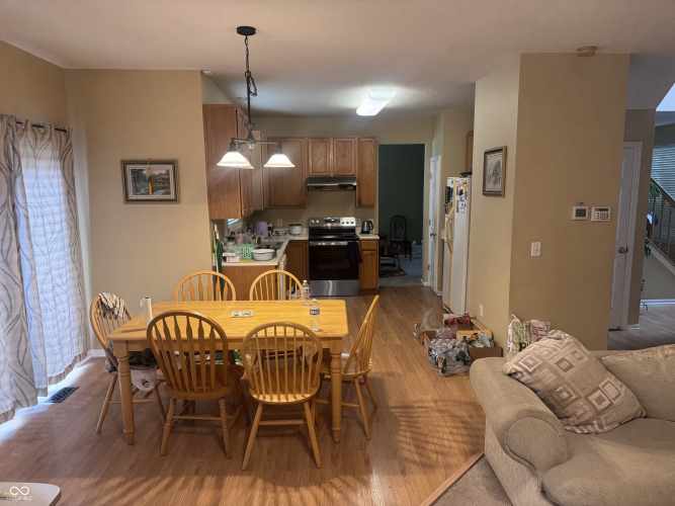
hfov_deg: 71.6
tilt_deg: -8.3
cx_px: 338
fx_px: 468
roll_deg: +0.7
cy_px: 253
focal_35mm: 24
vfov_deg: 56.8
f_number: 1.78
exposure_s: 1/60
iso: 320
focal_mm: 6.76
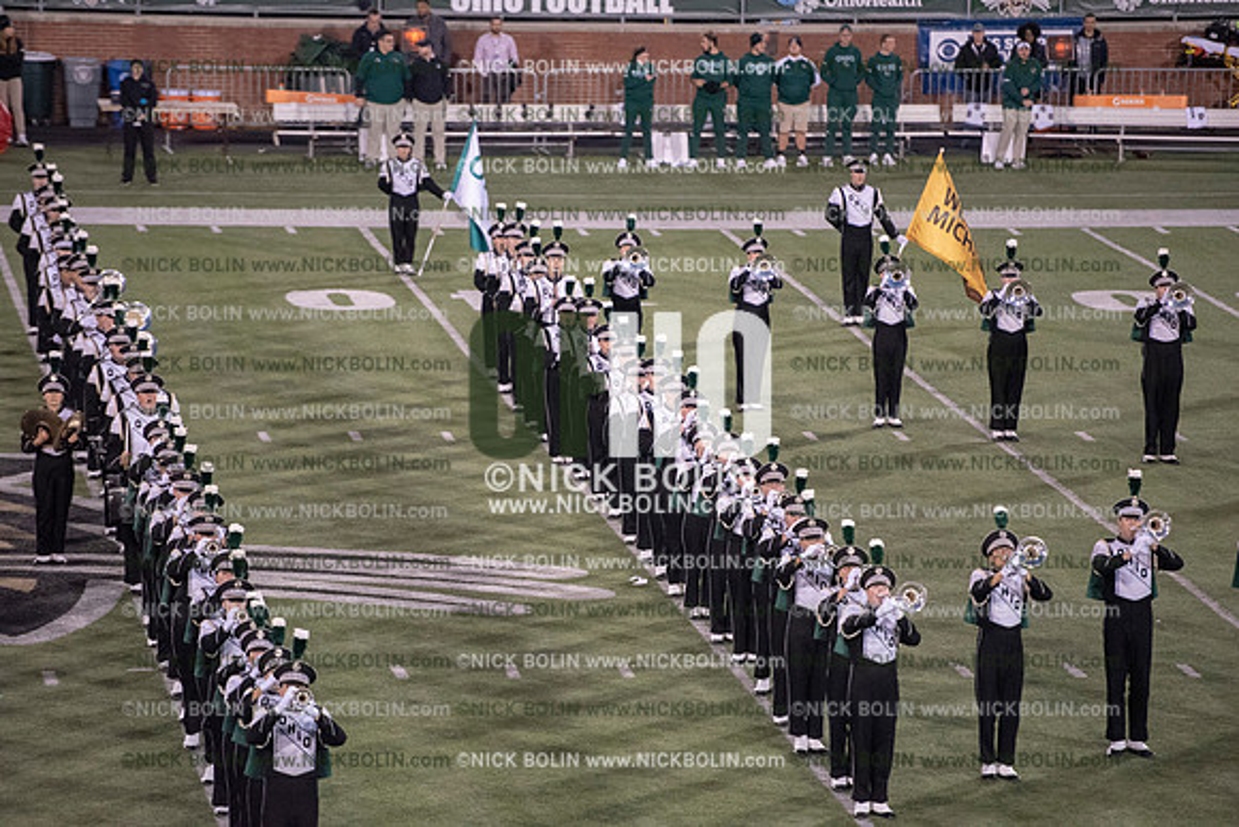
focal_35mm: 200
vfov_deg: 6.9
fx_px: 6885
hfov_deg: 10.3
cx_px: 620
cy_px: 414
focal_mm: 200
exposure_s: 1/1250
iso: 5000
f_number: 3.2
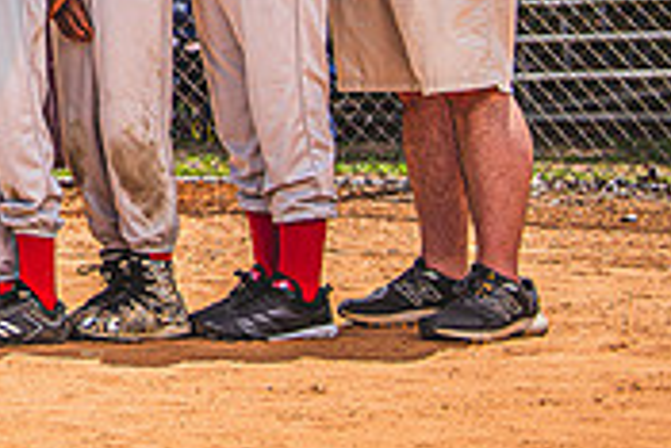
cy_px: -270
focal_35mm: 132
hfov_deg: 14.1
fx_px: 2462
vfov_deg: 10.0
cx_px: -454
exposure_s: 1/1600
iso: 100
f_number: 5.6
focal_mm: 35
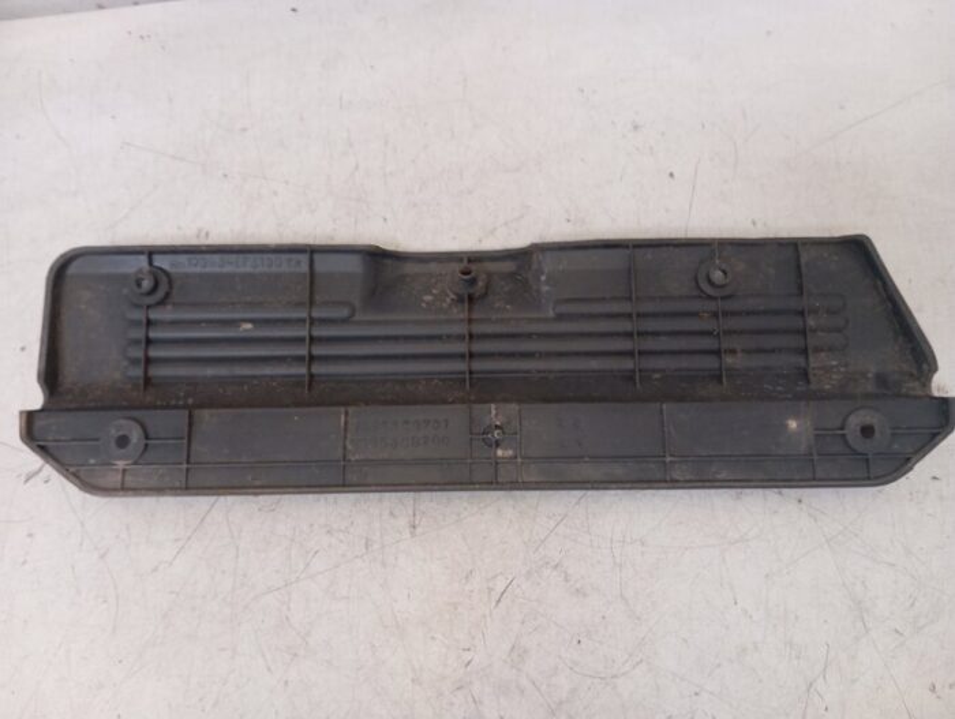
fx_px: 774
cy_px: 360
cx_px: 478
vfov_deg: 49.9
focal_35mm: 28
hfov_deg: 63.4
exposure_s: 1/33.3
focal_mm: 4.22
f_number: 1.8
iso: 226
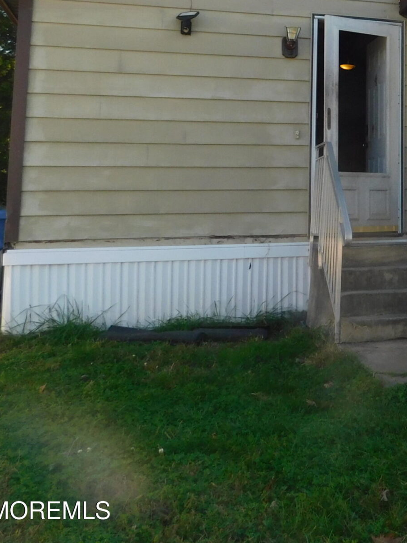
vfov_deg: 36.4
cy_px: 118
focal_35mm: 51
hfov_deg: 25.7
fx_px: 799
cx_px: 485
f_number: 3
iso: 125
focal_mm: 4.1
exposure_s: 1/500
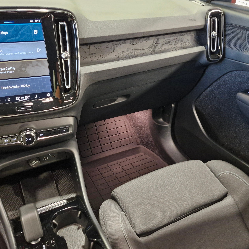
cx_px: 126
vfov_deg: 54.0
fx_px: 244
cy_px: 120
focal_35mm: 30
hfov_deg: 54.0
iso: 640
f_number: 1.8
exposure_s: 1/25
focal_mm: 5.54
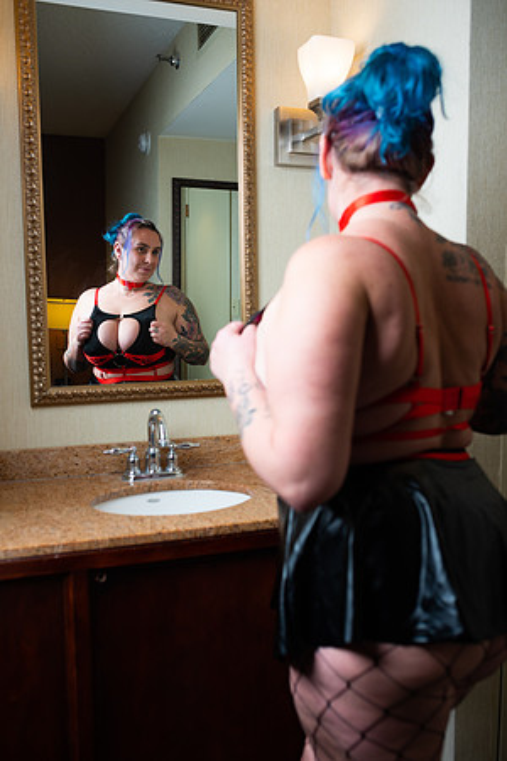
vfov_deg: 54.4
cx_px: 254
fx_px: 739
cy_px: 380
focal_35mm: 35
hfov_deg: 37.9
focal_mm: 35
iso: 125
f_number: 4
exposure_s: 1/500
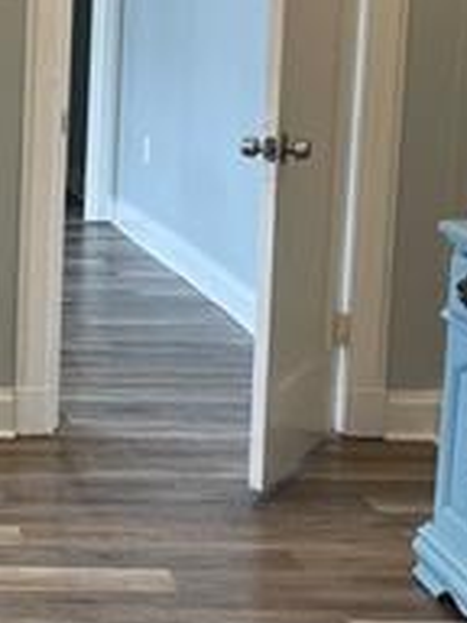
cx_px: -240
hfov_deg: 13.9
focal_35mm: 100
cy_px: 247
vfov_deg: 19.6
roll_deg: -0.4
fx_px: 1799
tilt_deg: -10.1
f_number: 1.6
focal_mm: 5.1
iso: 100
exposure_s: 1/120
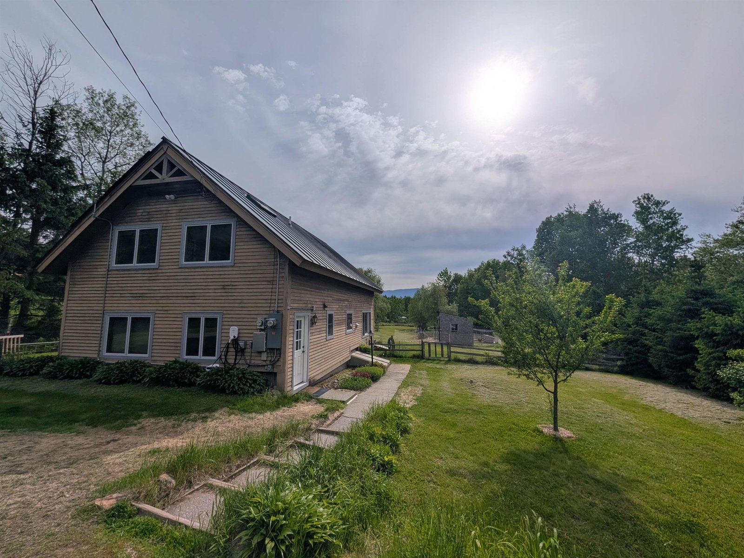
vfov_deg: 94.5
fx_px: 258
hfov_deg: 110.5
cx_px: 372
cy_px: 279
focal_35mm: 12
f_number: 1.7
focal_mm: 2.02
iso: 34
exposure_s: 1/9709
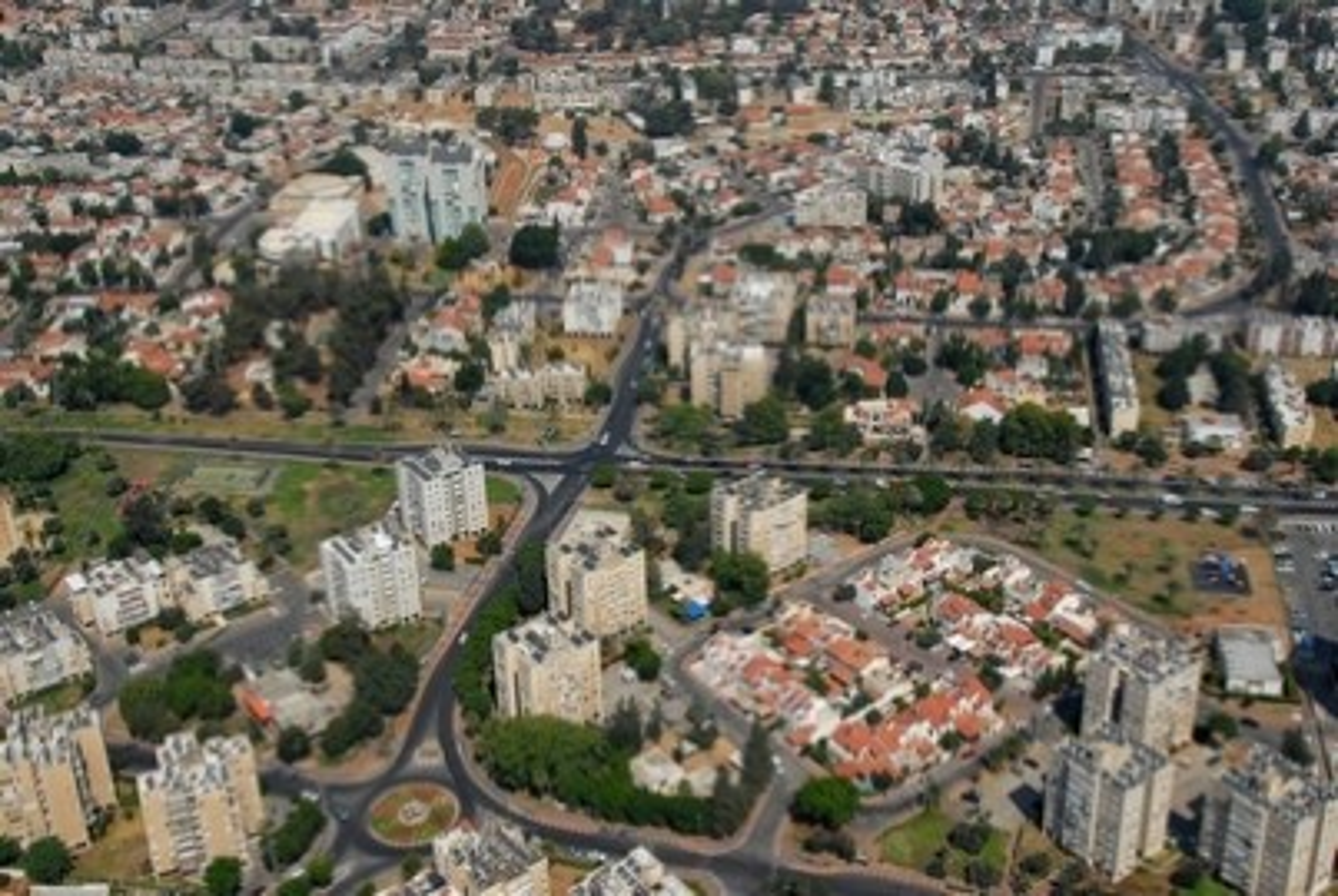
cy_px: 448
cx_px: 669
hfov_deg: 46.3
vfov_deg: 32.0
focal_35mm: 42
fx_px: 1563
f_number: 11
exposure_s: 1/500
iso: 200
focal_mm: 28
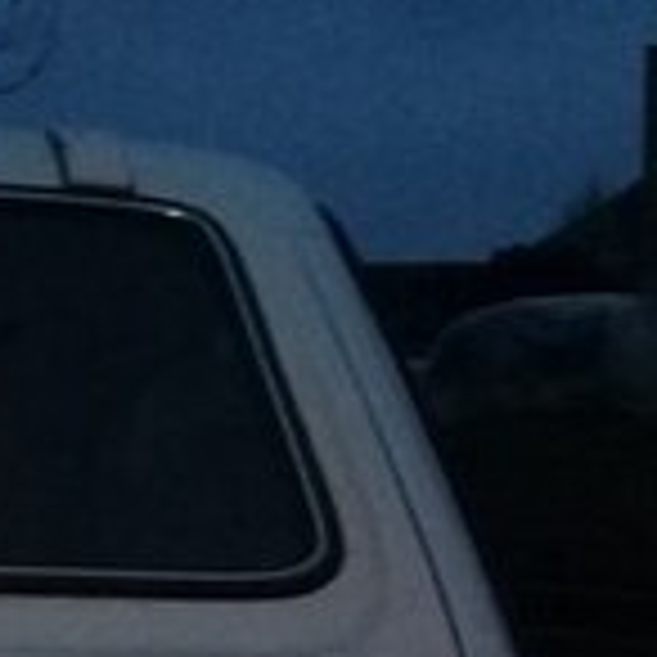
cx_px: -450
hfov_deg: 13.0
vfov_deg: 13.5
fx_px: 2663
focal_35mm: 124
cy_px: 902
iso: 160
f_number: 2.2
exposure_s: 1/33
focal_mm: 3.3
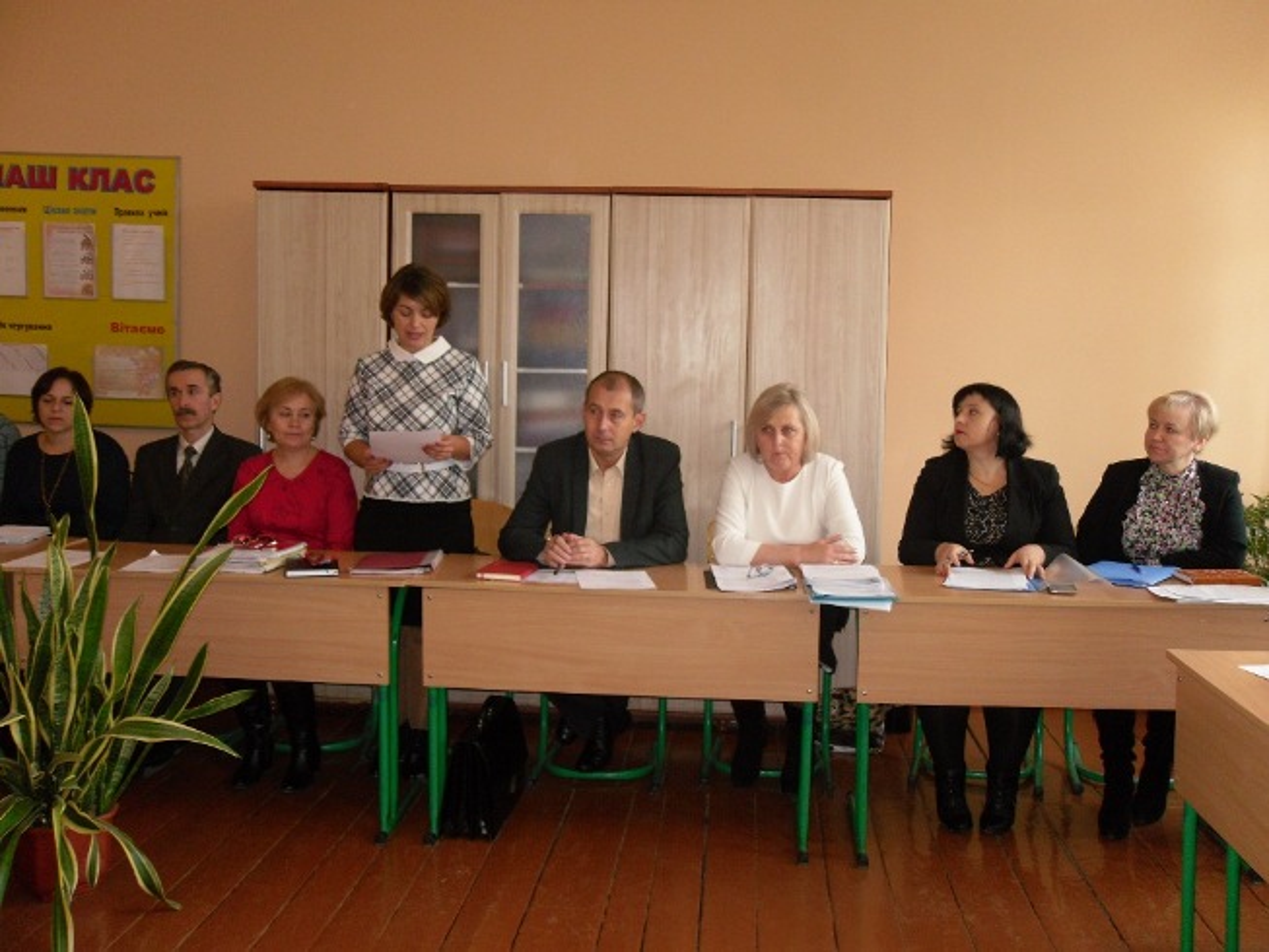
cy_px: 476
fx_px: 1283
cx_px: 634
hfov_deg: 52.6
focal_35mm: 35
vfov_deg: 40.7
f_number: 3.5
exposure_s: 1/45
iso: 200
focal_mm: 6.3
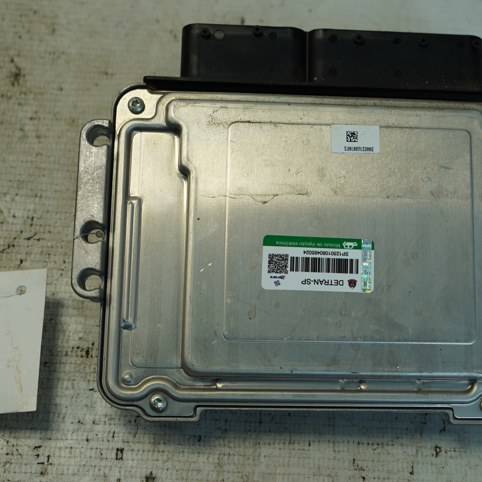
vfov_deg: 29.6
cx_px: 322
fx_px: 914
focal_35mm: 58
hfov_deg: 29.3
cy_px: 240
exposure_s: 1/60
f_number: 4
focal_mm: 30
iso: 100
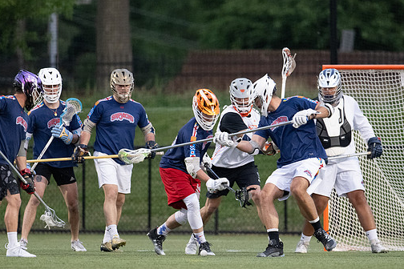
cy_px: 167
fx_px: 7260
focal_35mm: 647
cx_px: 233
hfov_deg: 3.2
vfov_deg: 2.1
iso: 6400
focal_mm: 400
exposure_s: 1/800
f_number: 4.5
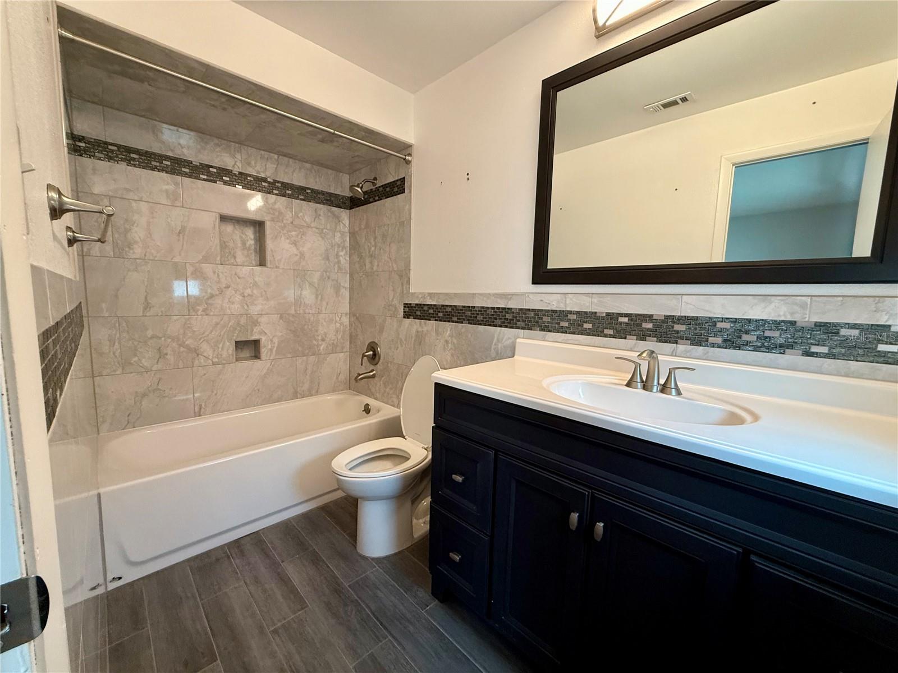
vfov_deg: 85.7
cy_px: 336
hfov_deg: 102.1
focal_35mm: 14
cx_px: 449
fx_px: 363
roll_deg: -1.3
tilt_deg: -6.0
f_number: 2.2
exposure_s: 1/60
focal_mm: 2.22
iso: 320
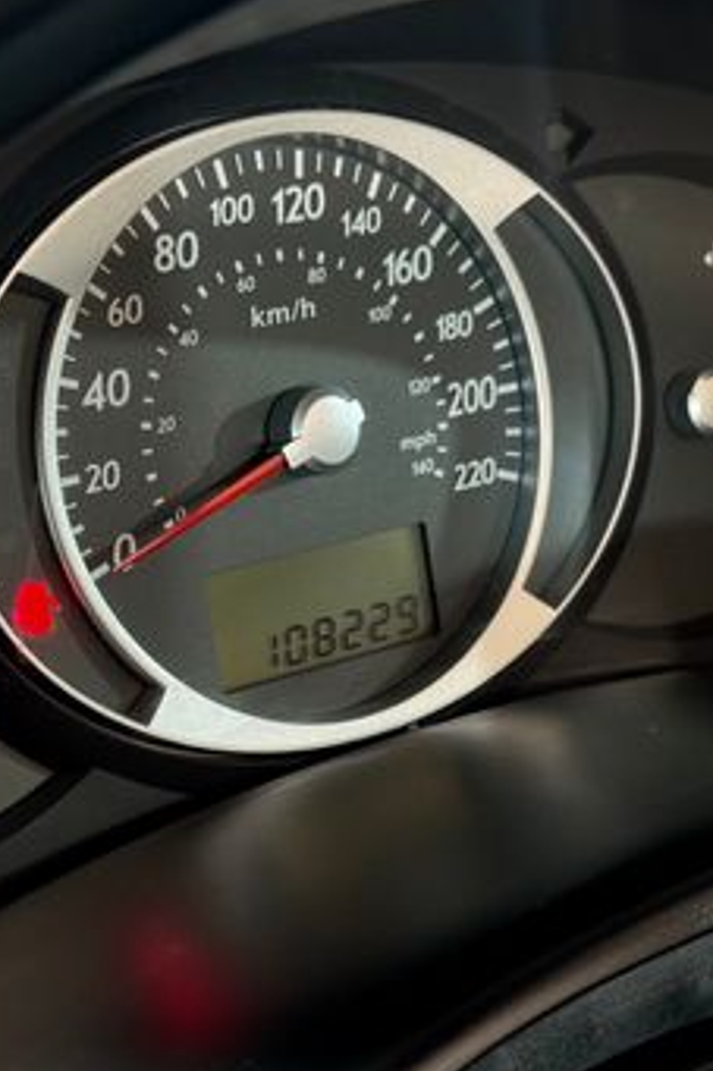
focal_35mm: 69
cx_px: 245
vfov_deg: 29.3
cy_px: 531
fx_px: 2052
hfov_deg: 19.7
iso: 640
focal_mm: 6.76
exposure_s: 1/30
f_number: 1.78
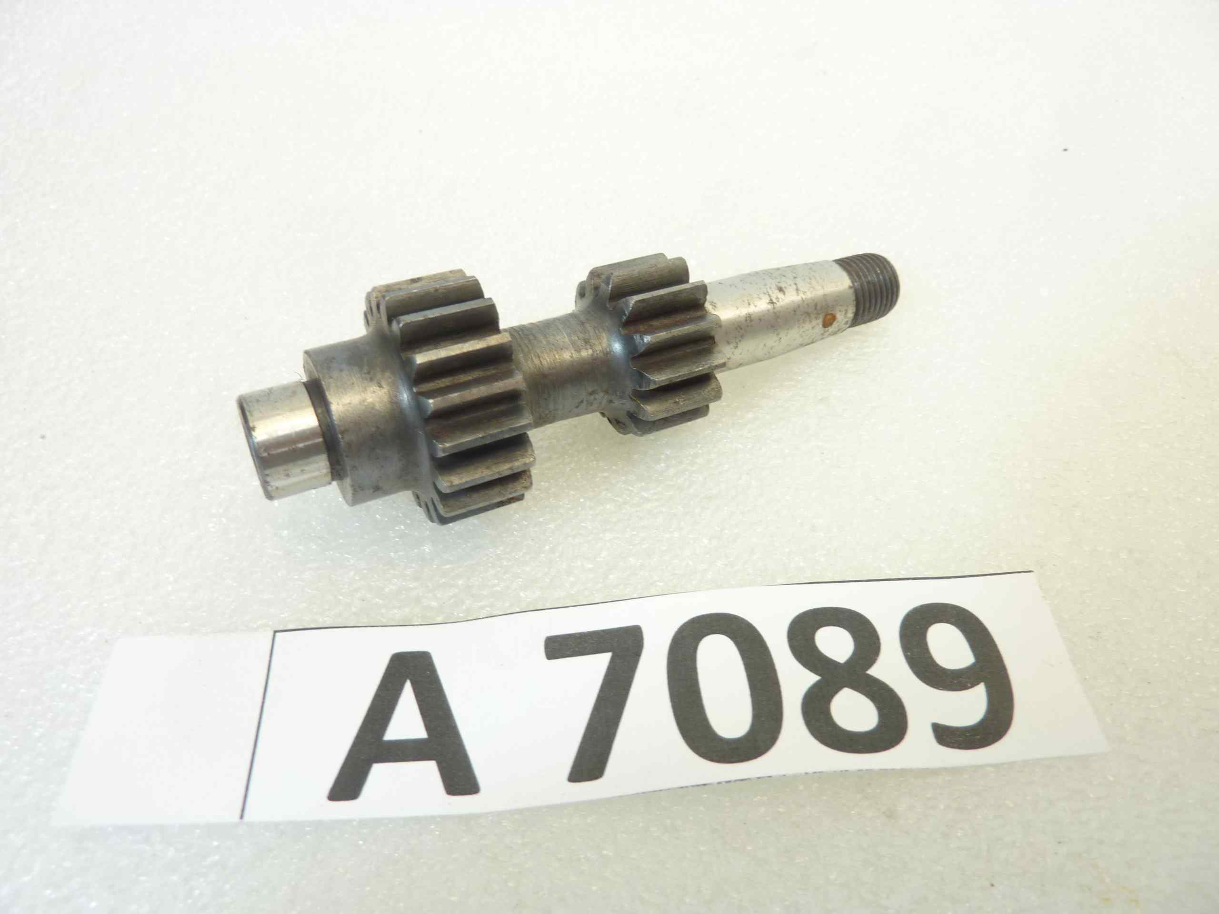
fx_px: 880
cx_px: 610
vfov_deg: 54.9
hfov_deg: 69.4
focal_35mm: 25
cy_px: 457
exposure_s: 1/20
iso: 80
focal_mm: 4.1
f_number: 3.3
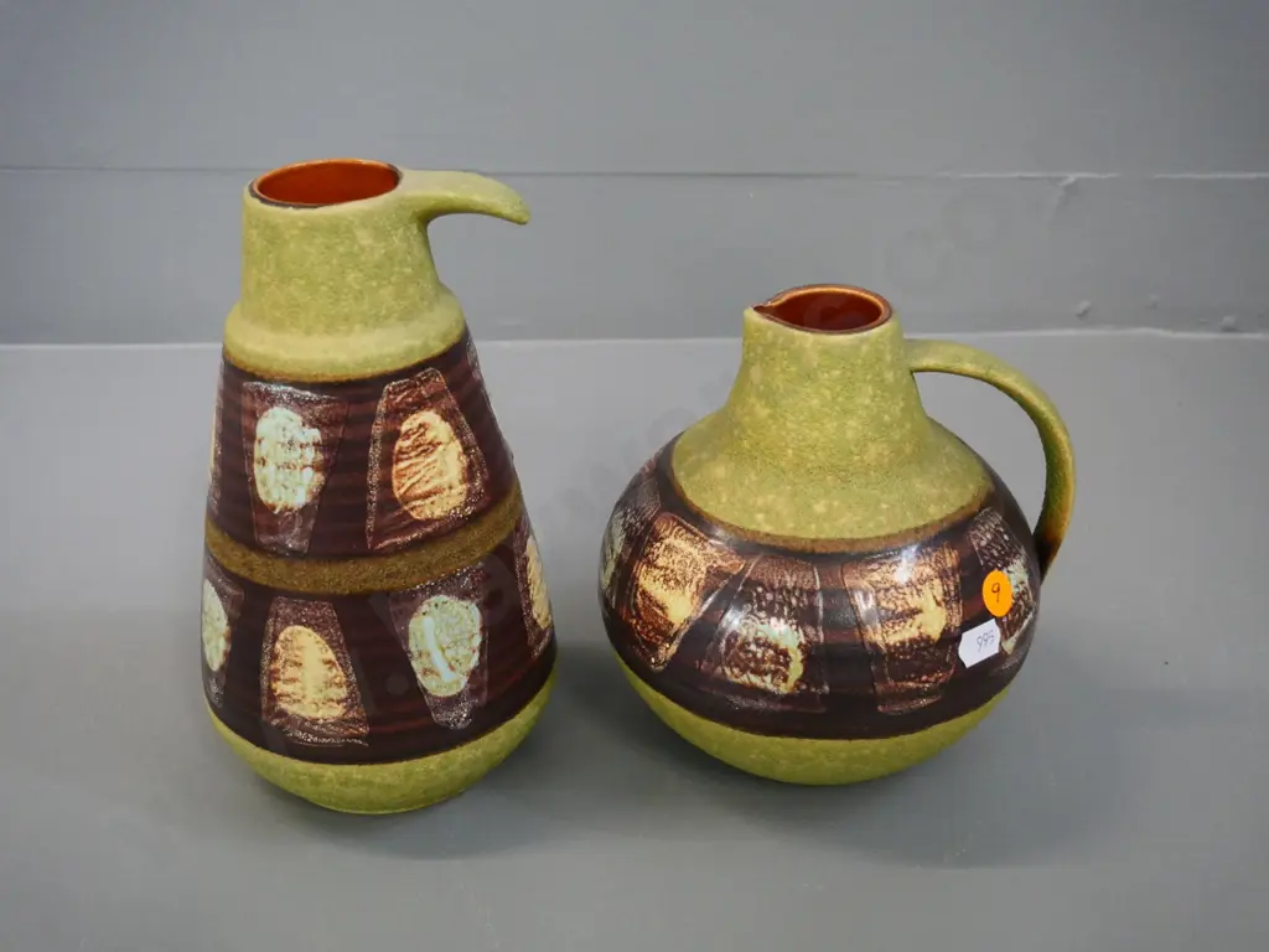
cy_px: 476
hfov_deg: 46.8
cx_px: 634
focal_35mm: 40
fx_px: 1466
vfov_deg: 36.0
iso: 3200
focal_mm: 20
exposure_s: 1/125
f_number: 5
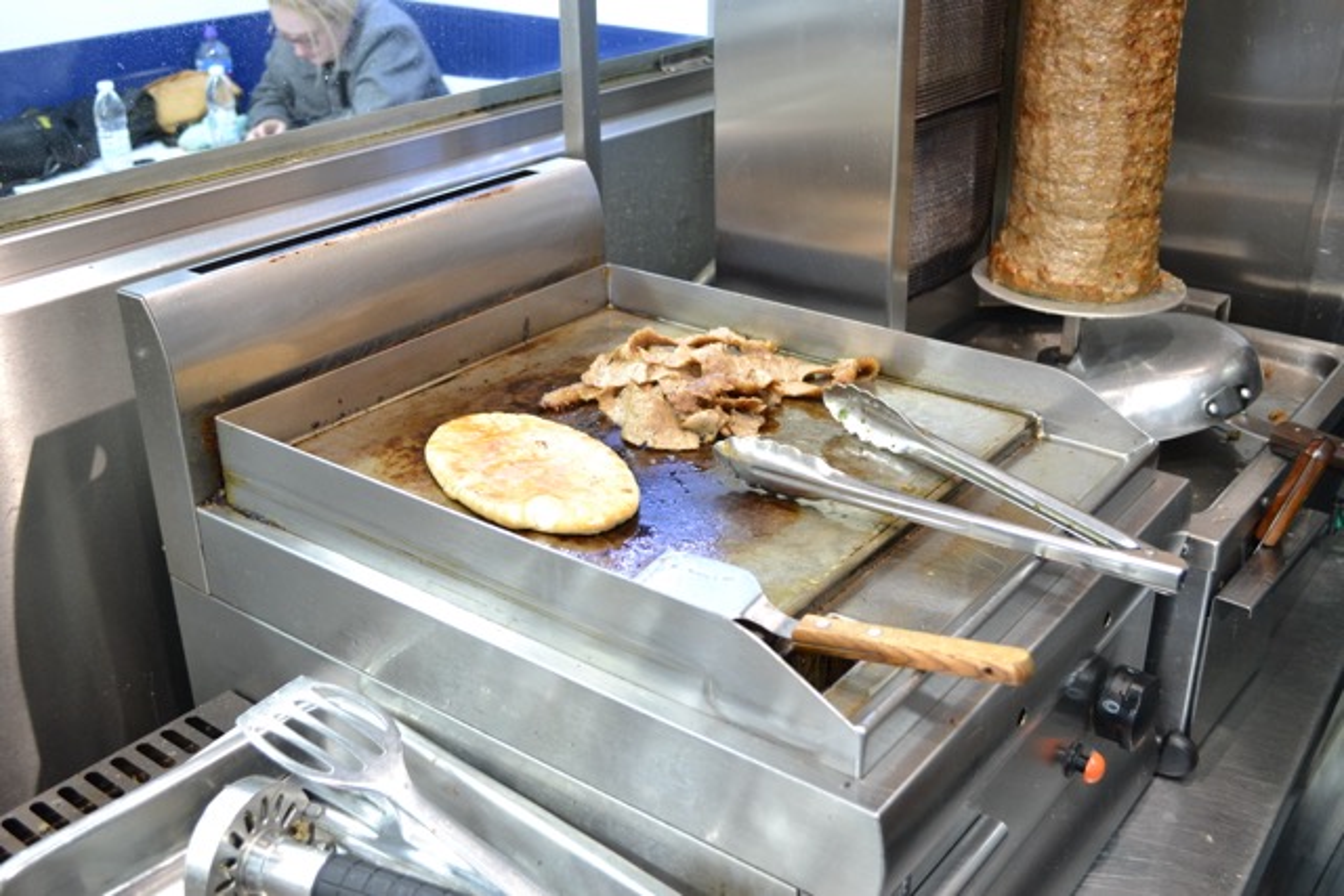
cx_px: 672
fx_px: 1344
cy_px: 448
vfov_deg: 36.9
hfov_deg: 53.1
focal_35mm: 36
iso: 1000
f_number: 4
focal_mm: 24
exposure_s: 1/15
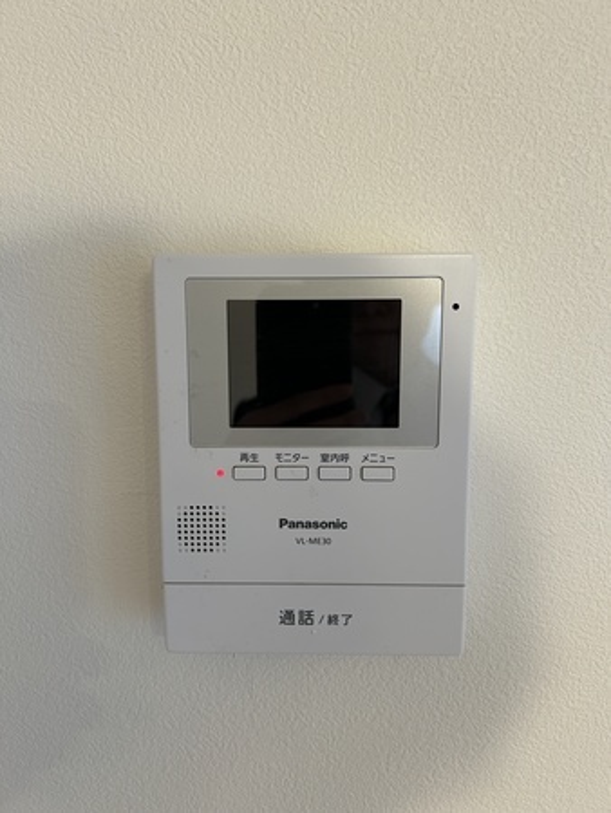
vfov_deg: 67.3
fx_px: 611
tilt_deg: -7.8
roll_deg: -0.5
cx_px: 306
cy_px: 406
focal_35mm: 26
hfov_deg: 53.1
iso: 125
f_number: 1.5
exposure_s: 1/60
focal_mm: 5.7
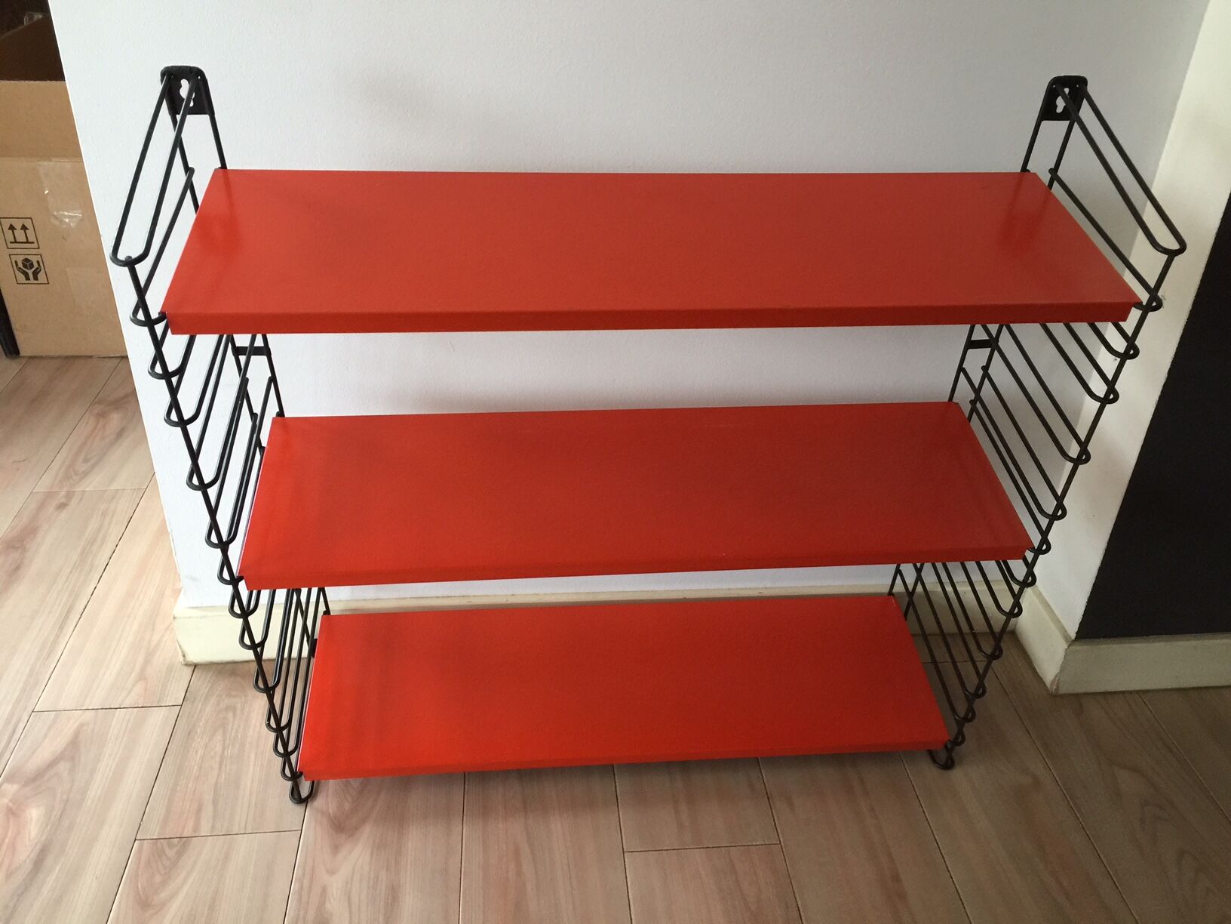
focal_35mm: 29
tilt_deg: -33.5
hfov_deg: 61.7
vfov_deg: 48.2
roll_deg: -2.4
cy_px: 462
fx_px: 1031
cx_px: 616
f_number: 2.2
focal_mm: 4.15
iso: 80
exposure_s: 1/15
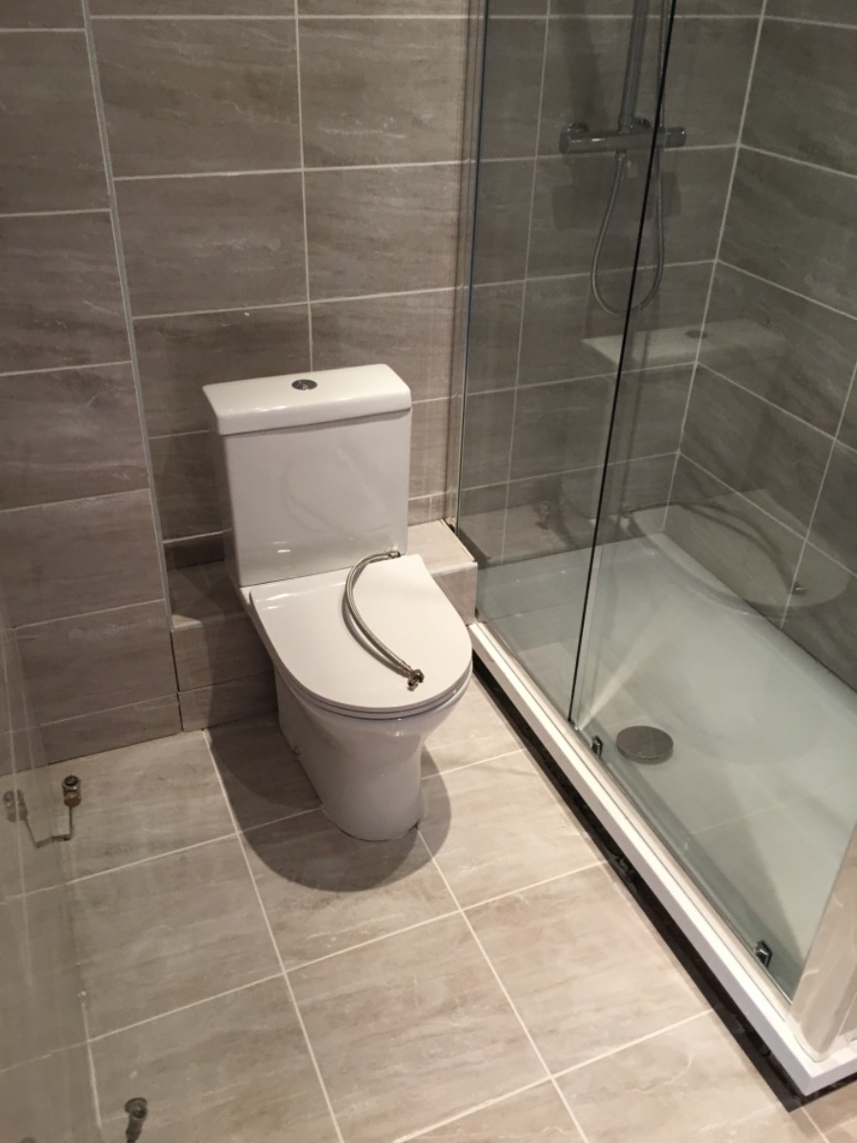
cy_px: 572
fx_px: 957
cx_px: 428
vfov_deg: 61.7
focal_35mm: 29
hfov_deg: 48.2
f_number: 2.2
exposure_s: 1/33
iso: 125
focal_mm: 4.15
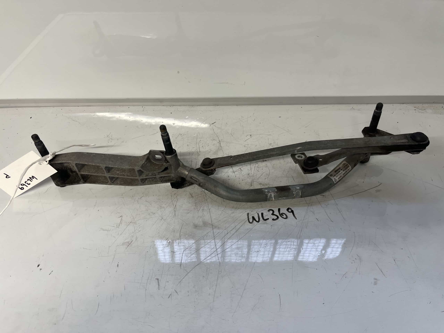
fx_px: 333
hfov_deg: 67.3
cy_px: 166
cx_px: 222
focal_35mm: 26
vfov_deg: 53.1
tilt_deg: -48.3
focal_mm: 5.1
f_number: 1.6
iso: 100
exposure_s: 1/100
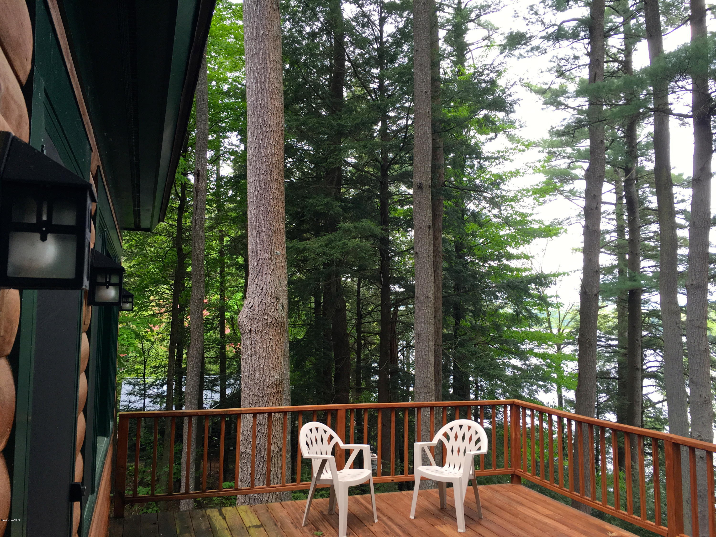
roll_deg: -1.4
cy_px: 268
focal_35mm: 29
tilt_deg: +5.0
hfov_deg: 61.7
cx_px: 358
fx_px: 600
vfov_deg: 48.2
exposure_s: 1/120
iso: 32
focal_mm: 4.15
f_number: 2.2
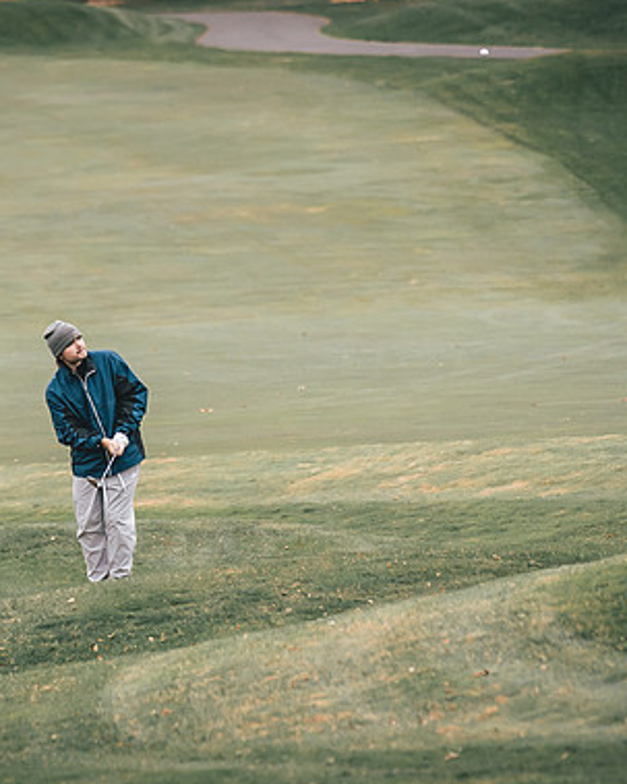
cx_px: 108
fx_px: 9630
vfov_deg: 4.7
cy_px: 451
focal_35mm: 415
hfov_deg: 3.7
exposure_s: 1/3200
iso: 640
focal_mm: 150
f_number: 2.8
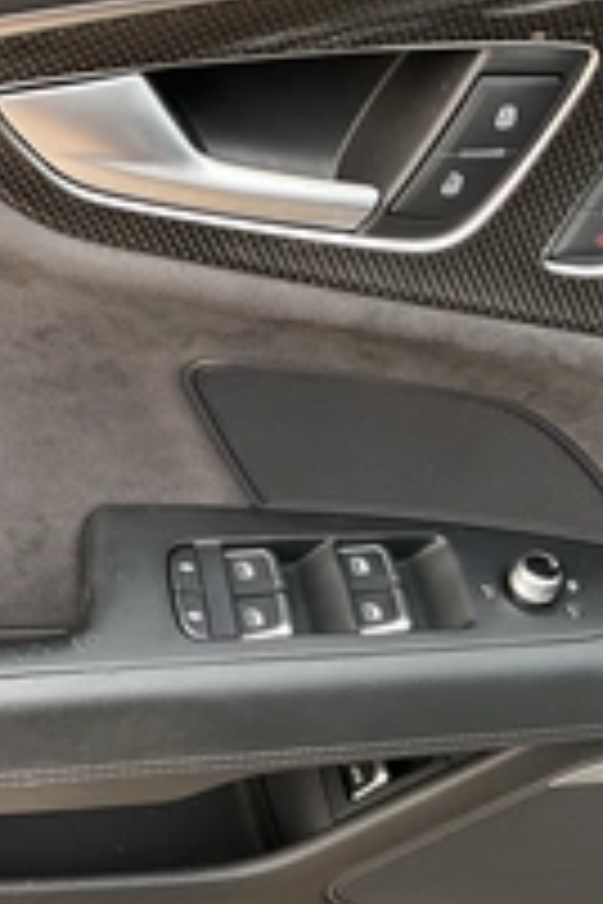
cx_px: 148
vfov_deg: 33.4
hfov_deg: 22.4
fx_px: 1507
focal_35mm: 60
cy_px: 427
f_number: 1.8
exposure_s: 1/122
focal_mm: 3
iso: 40
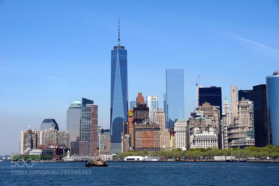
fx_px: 581
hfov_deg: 27.0
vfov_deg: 18.2
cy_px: 93
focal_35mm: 75
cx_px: 140
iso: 200
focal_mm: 50
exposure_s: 1/500
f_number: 11
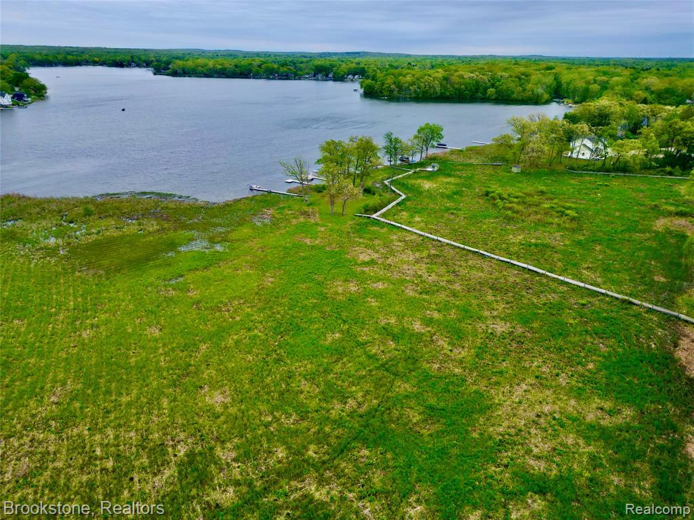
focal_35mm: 24
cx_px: 347
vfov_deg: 56.8
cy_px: 260
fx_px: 481
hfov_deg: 71.6
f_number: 1.7
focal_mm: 6.72
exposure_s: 1/160
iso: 140
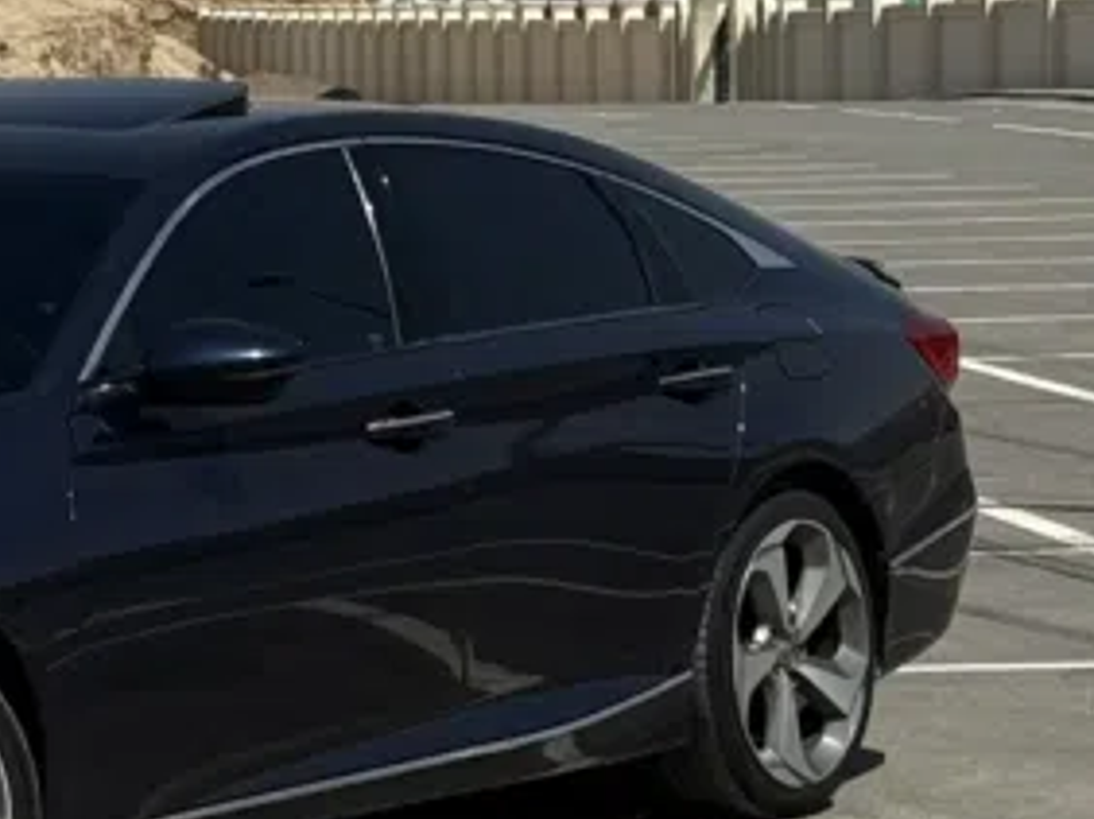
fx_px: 2652
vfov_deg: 17.5
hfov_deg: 22.4
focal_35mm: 84
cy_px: 287
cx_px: -16
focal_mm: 6.76
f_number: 1.78
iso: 100
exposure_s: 1/7874
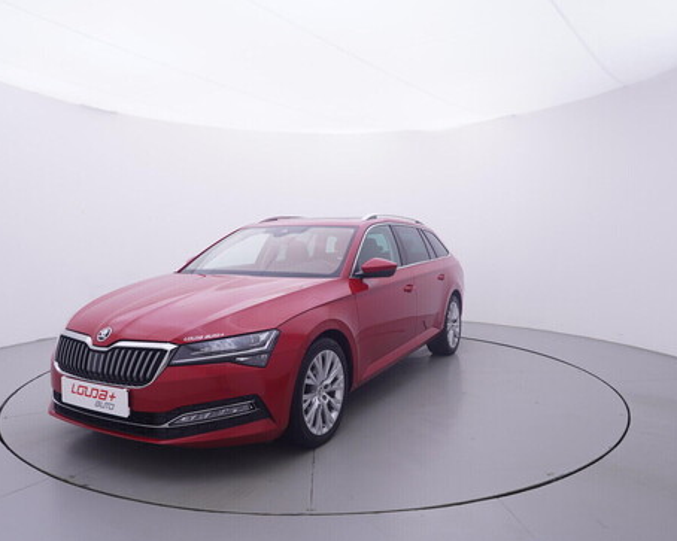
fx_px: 512
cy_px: 272
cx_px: 329
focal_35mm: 26
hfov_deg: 66.9
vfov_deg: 55.7
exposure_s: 1/80
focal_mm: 15
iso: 200
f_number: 5
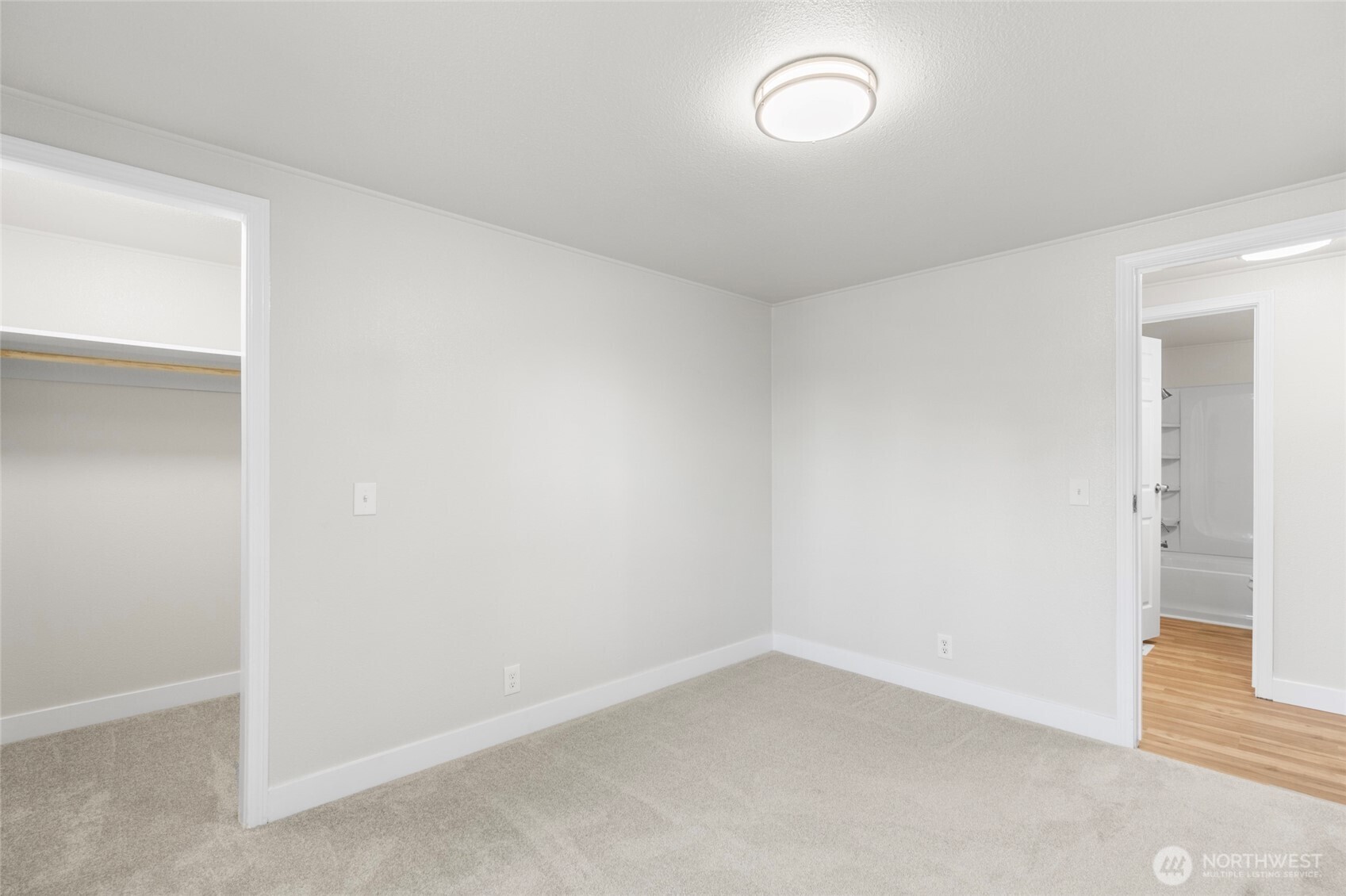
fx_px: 598
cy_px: 448
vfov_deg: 73.7
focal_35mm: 16
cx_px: 673
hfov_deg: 96.8
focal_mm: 16
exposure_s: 1/30
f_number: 6.3
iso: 640
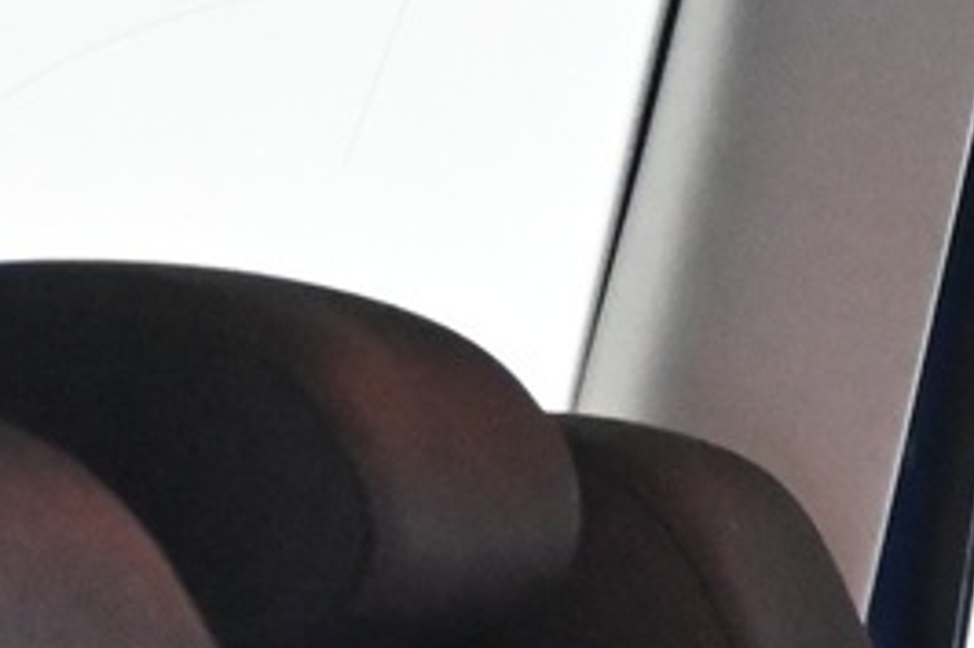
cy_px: 1560
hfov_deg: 9.9
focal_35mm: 197
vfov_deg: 6.6
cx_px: 1805
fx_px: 5314
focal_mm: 21.5
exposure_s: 1/30
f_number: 4
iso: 5600
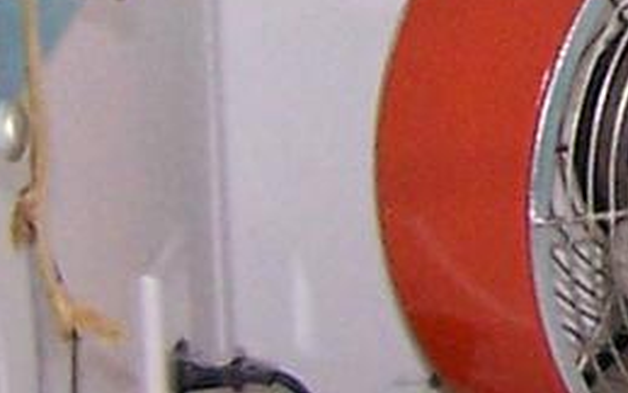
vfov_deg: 4.1
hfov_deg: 6.2
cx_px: 1774
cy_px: -264
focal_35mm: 318
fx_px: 5444
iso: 140
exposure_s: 1/60
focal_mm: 6.3
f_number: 2.8
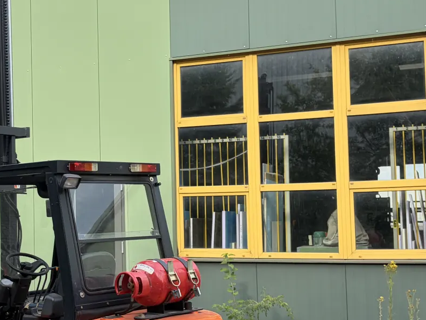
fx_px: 775
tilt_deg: +4.4
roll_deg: +1.9
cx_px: 117
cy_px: 168
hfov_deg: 30.3
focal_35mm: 63
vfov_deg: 23.3
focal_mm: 5.96
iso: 64
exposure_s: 1/607
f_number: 1.6
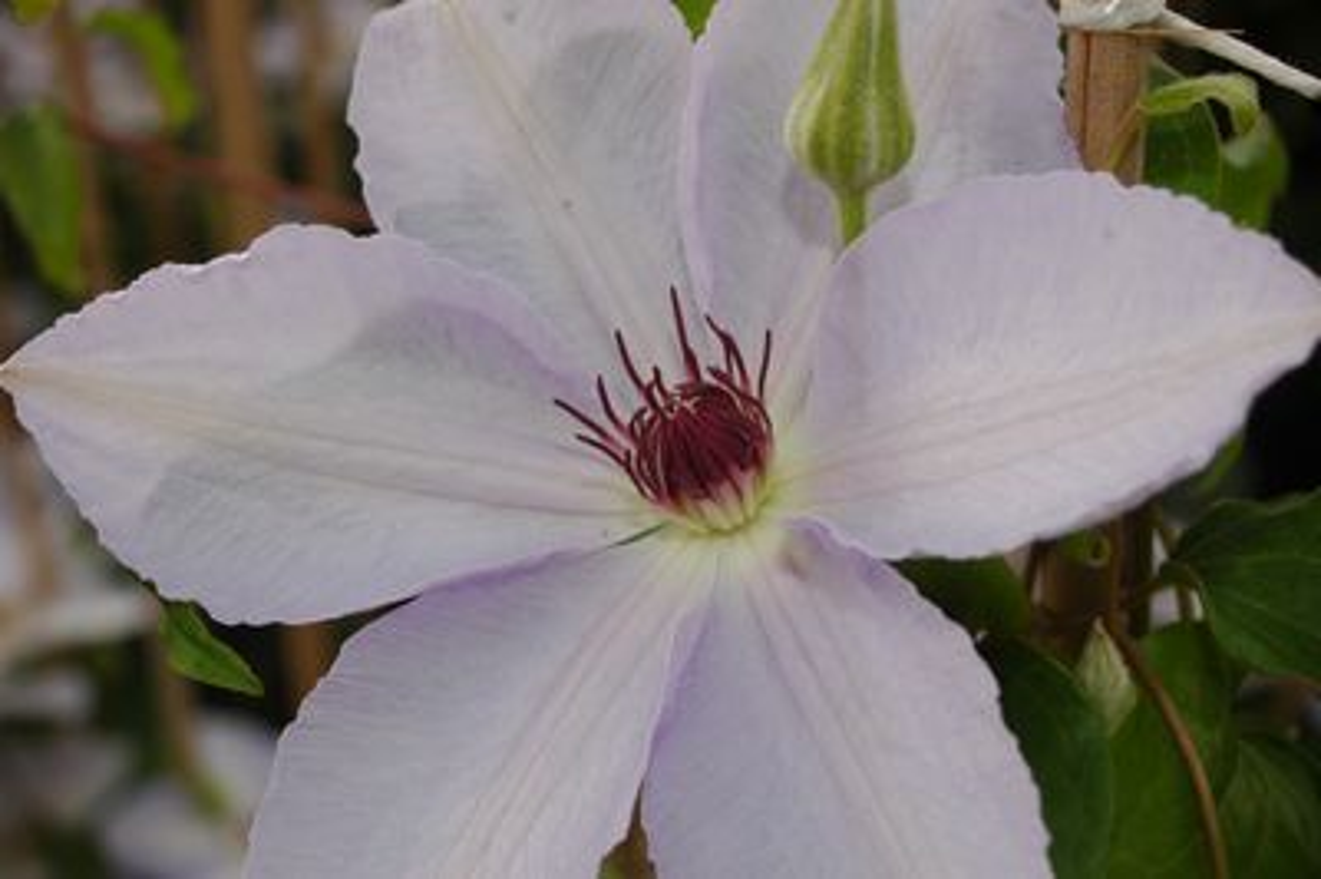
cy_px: 440
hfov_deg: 27.0
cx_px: 660
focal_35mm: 75
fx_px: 2750
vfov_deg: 18.2
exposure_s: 1/160
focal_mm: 50
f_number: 8
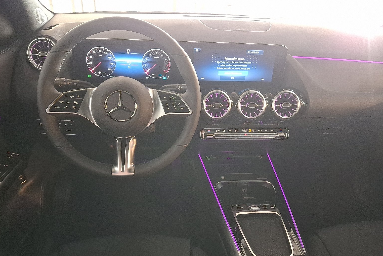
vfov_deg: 47.8
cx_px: 188
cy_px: 145
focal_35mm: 27
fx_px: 287
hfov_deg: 67.4
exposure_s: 1/33
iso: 268
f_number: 1.8
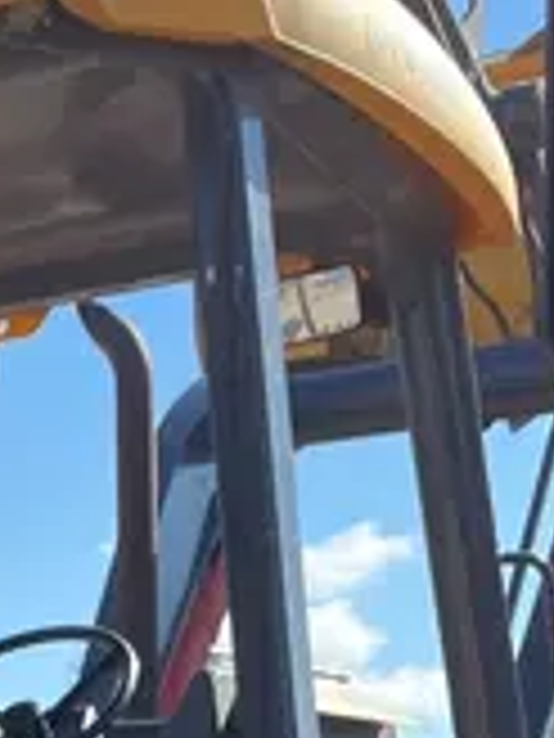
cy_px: 1069
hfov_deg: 12.2
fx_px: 2475
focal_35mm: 116
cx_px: -266
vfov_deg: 15.8
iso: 50
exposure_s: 1/1266
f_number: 1.6
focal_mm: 5.1
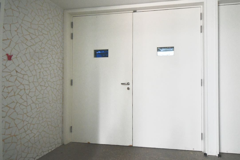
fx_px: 100
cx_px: 120
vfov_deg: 77.4
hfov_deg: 100.4
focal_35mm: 15
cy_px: 80
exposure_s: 1/125
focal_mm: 10
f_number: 4
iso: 2000
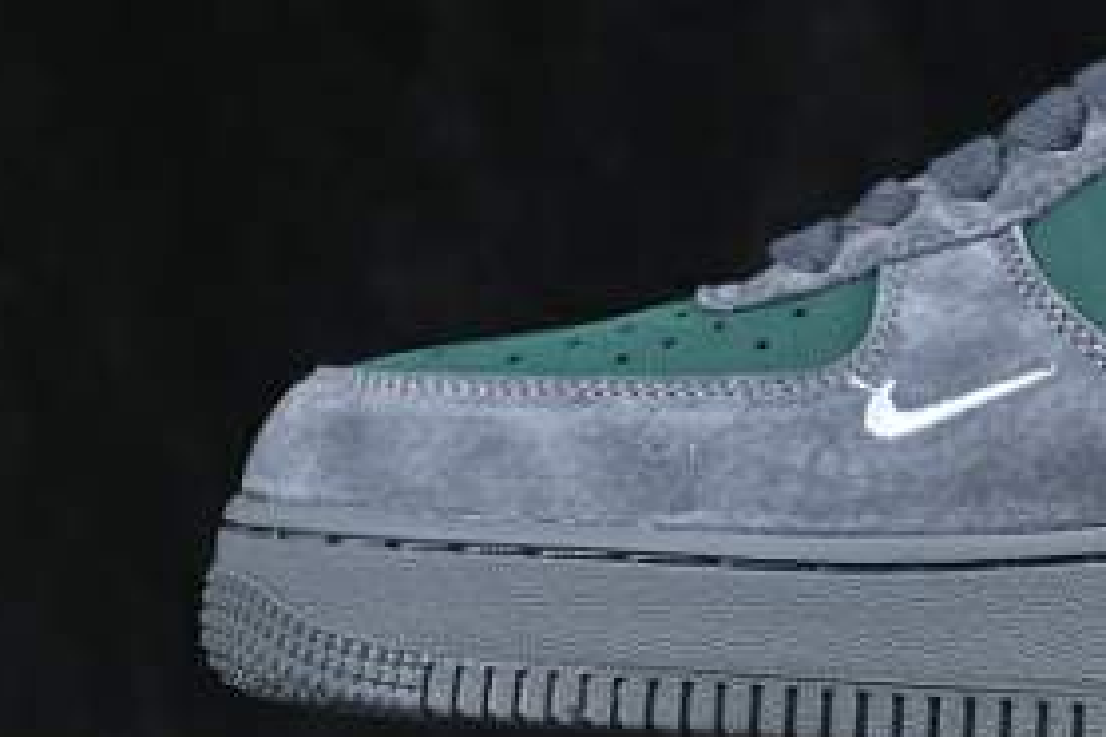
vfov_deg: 7.0
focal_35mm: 196
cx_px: 1229
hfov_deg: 10.4
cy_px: 170
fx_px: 6021
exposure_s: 1/60
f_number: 6.3
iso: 160
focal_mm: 50
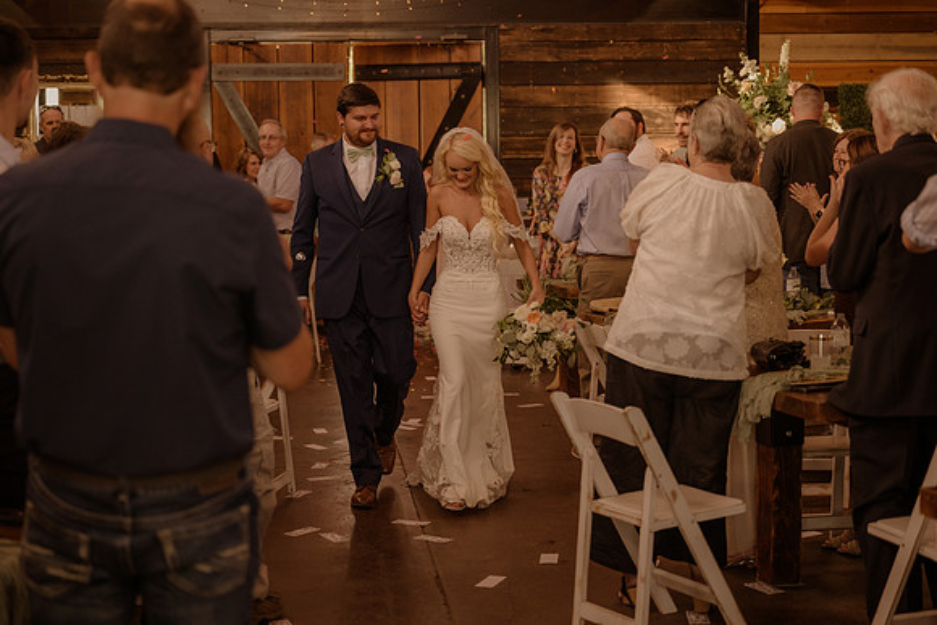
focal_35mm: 63
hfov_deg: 31.7
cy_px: 312
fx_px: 1651
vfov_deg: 21.4
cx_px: 468
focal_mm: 61
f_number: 2.8
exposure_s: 1/320
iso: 1000
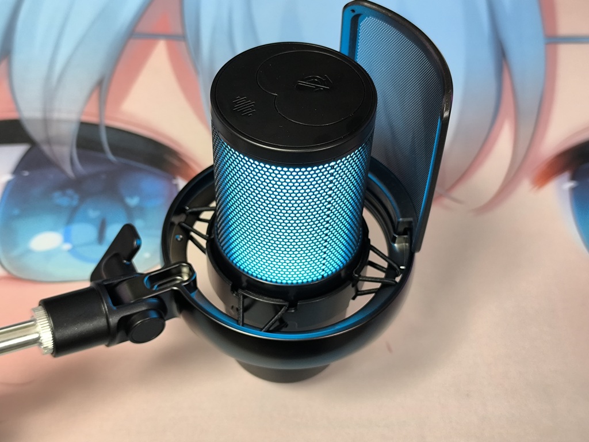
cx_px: 294
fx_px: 783
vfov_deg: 31.5
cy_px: 221
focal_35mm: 46
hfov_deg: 41.2
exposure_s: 1/50
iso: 800
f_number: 1.65
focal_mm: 6.14
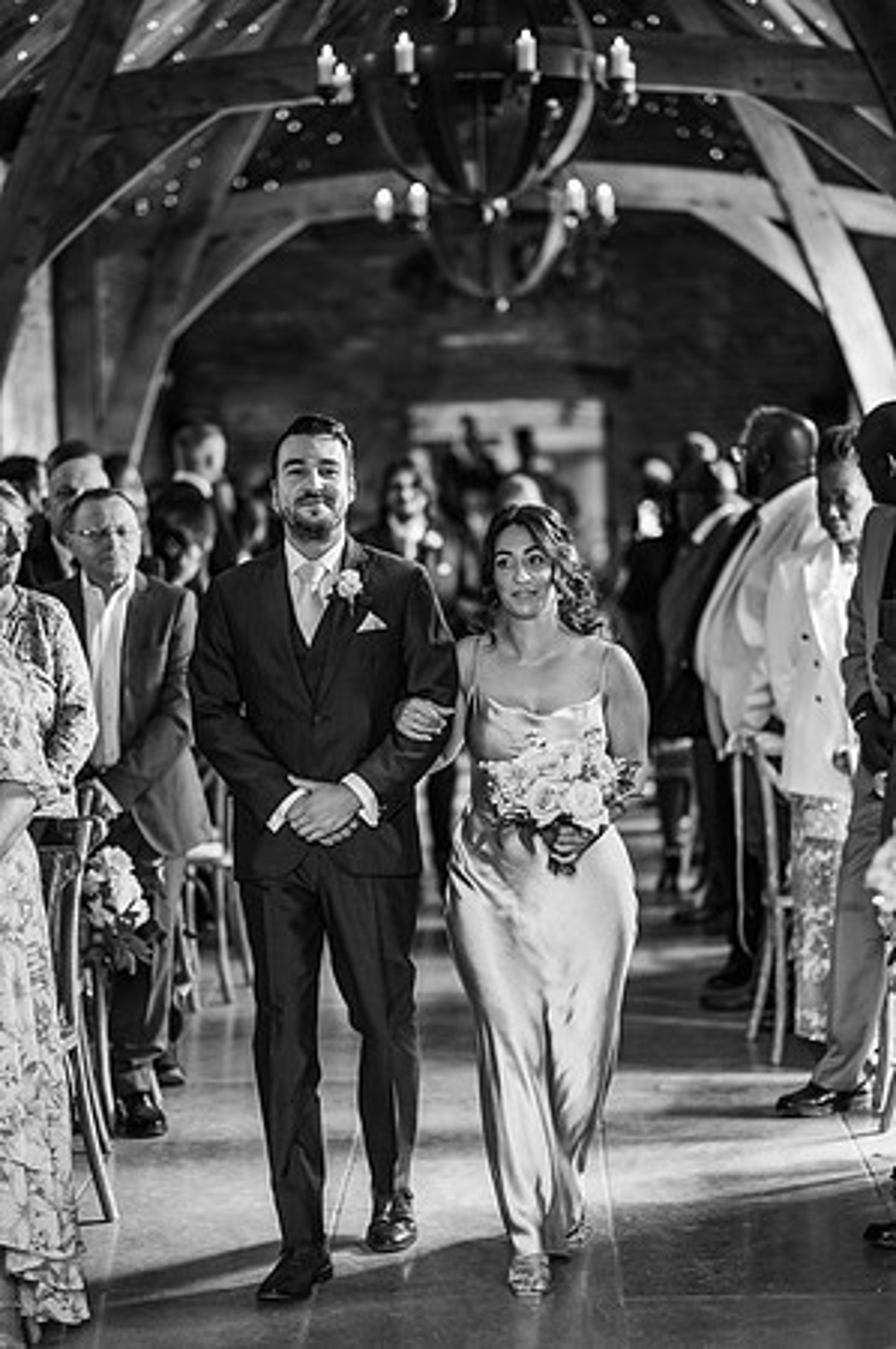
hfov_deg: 16.0
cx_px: 448
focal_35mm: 85
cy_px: 674
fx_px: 3180
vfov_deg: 23.9
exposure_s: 1/200
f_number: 1.8
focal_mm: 85
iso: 1000
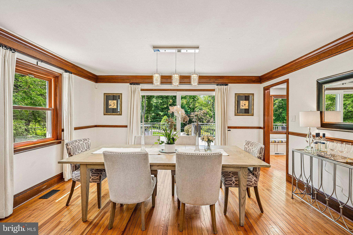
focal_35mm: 16
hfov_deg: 96.7
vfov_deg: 73.7
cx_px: 176
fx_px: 157
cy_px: 118
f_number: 8
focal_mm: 16
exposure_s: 1/40
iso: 800
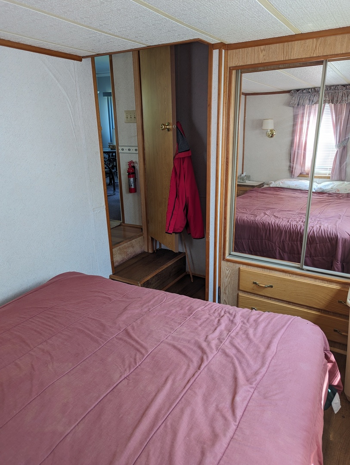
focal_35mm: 24
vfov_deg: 71.5
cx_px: 175
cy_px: 232
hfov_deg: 56.9
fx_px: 323
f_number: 1.85
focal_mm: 6.81
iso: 46
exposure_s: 1/23.8
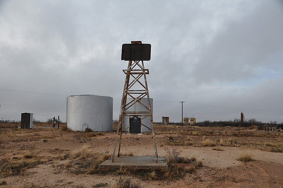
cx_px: 142
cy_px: 94
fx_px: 306
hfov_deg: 49.6
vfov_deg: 34.1
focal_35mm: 39
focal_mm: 26
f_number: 7.1
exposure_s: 1/200
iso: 200
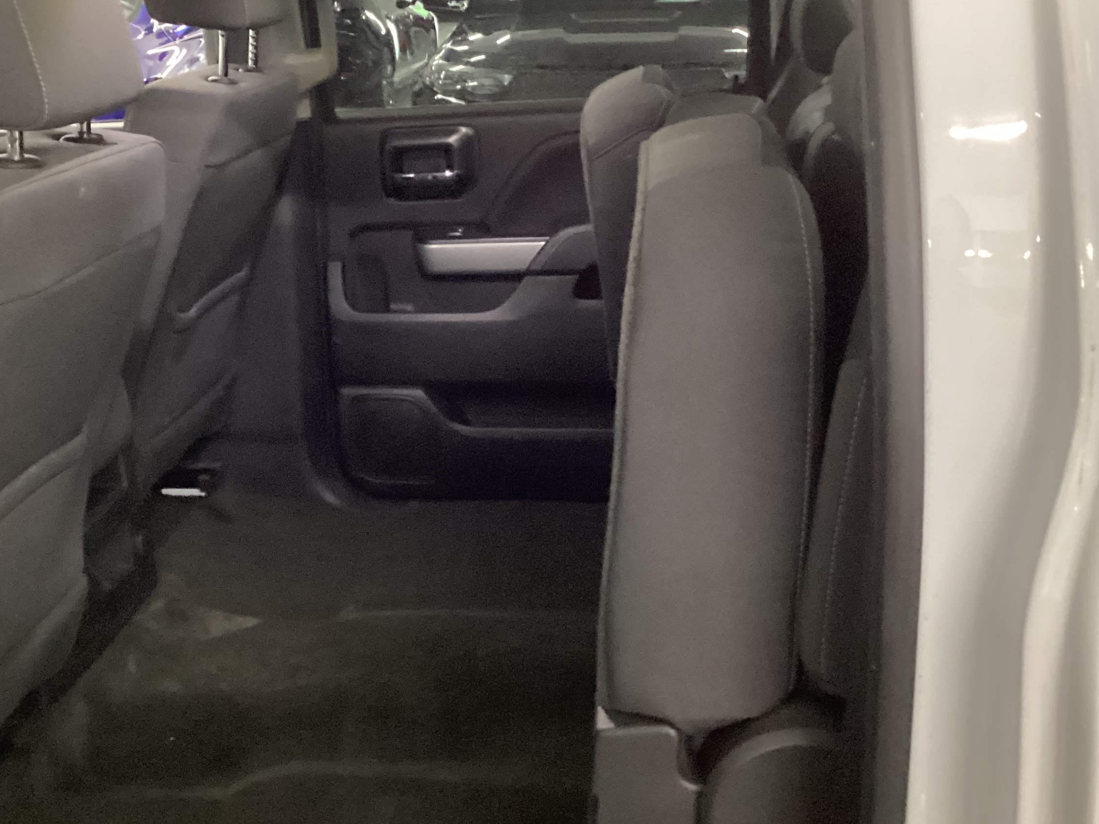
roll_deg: +0.5
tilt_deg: -19.0
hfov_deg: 41.8
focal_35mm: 45
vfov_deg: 32.2
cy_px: 372
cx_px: 417
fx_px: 1428
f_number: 2.4
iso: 640
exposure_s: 1/20
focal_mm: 3.3
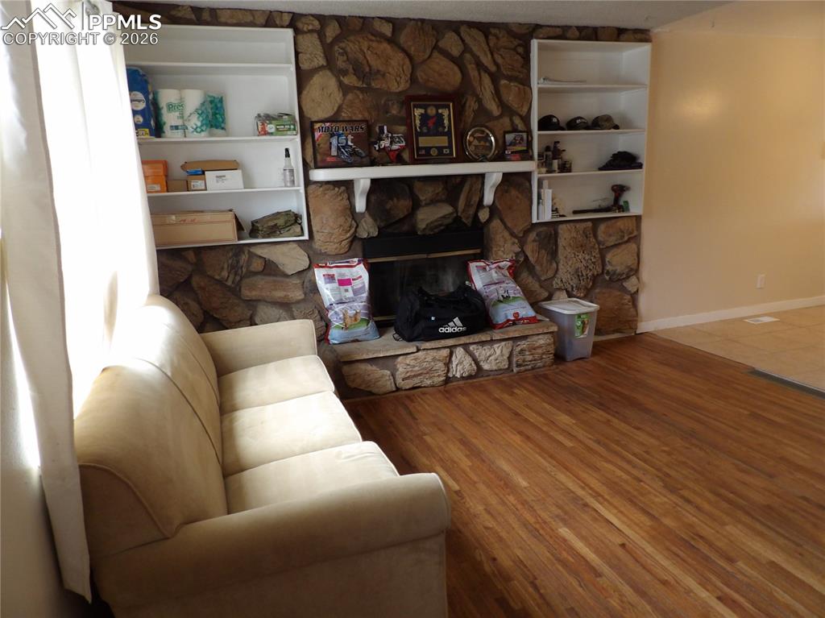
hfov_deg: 71.6
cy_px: 309
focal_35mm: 24
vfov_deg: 56.8
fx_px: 572
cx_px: 412
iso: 196
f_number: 3.2
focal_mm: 4.3
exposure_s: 1/33
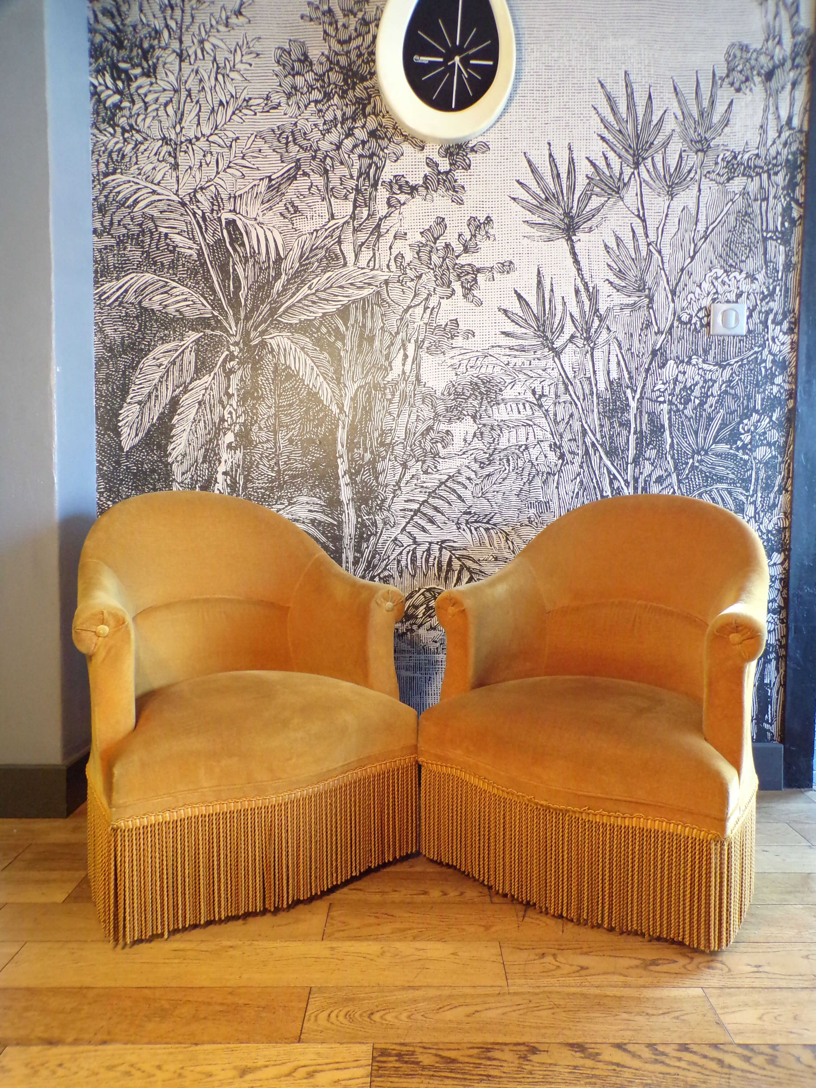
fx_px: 754
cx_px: 408
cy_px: 544
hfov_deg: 56.8
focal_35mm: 24
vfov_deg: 71.6
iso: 400
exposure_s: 1/12
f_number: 3
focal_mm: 4.3
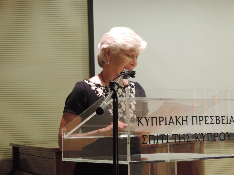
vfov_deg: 14.8
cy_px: 88
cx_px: 117
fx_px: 676
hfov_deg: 19.6
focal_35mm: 100
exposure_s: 1/25
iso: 400
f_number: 4.1
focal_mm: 17.8
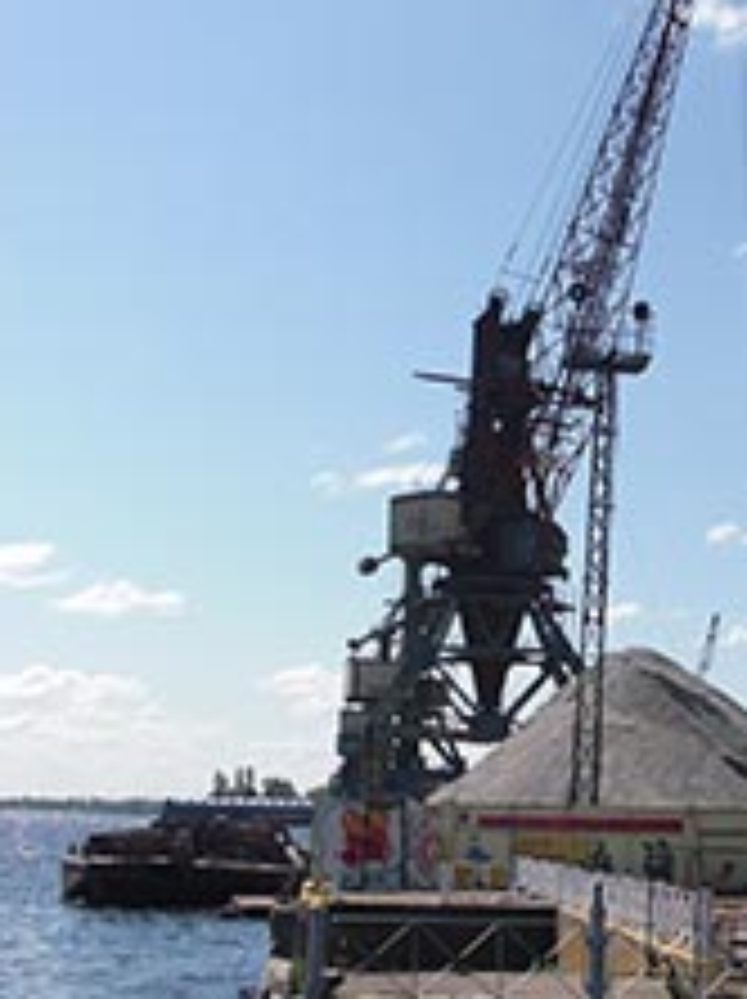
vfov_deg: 29.9
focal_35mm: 65
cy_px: 490
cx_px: 554
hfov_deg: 22.4
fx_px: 1874
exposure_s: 1/200
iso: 50
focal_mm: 6.3
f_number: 7.9
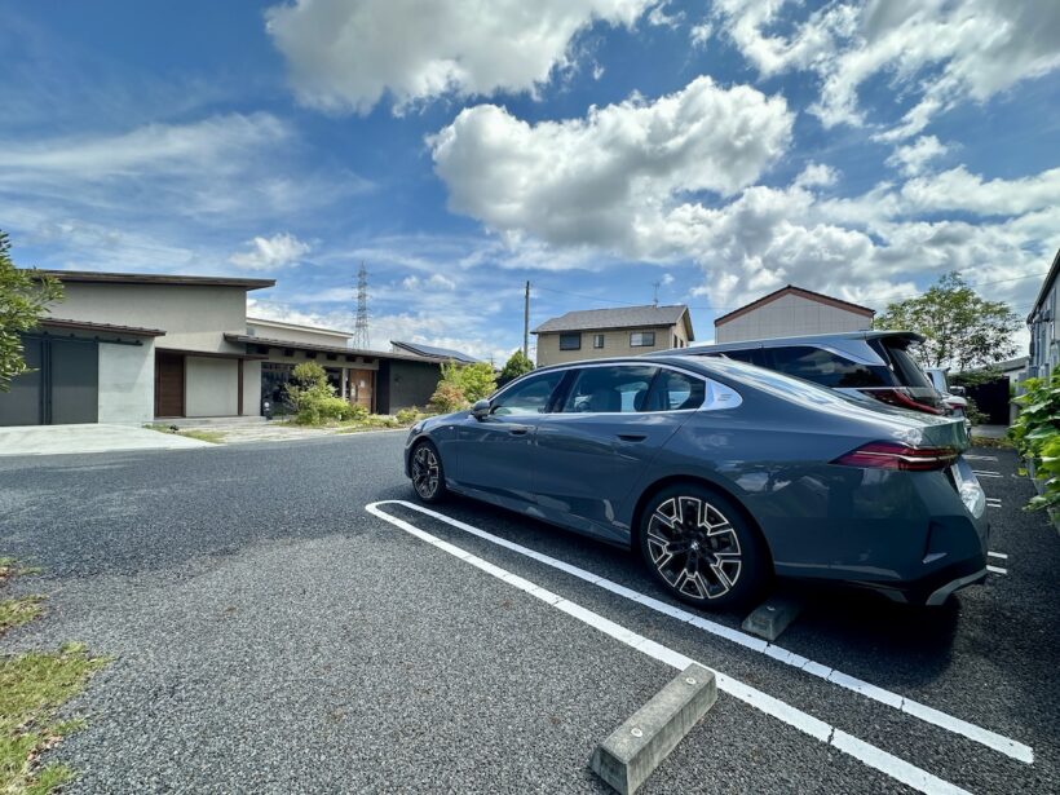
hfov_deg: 102.1
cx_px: 530
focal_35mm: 14
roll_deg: -1.7
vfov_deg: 85.7
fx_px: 429
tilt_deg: -0.3
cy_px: 398
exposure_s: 1/932
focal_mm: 2.22
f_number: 2.2
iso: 40
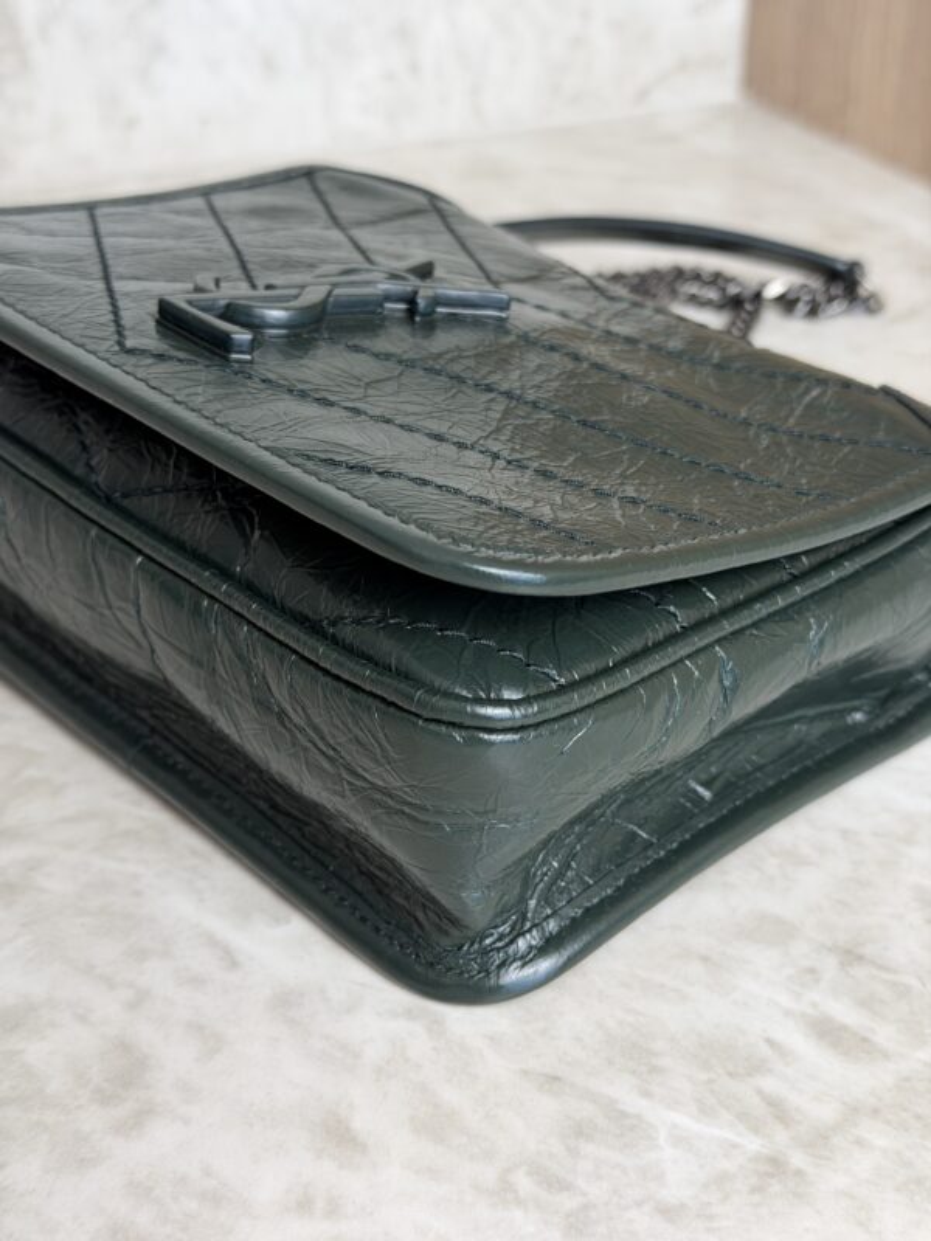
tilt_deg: -31.4
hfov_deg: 30.3
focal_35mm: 48
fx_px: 1721
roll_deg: -0.4
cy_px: 620
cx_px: 466
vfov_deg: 39.7
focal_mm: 6.76
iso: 64
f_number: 1.78
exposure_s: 1/60
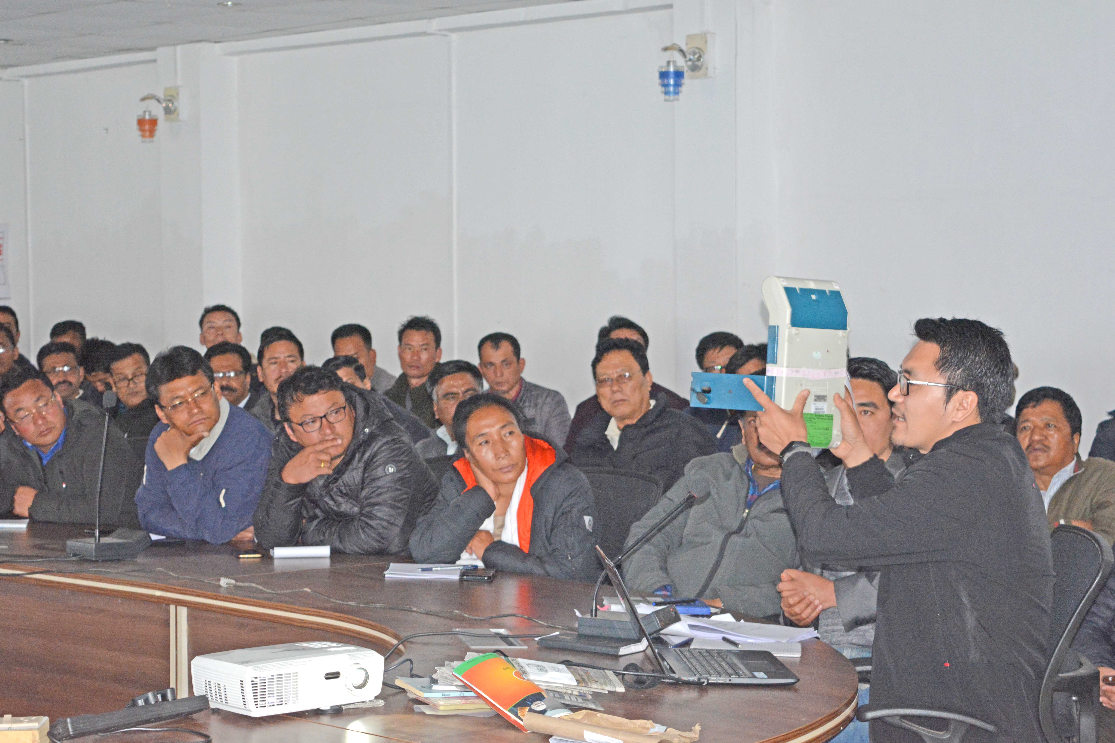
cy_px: 372
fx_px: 2586
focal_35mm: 84
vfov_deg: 16.4
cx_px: 557
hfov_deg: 24.3
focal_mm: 55
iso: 2000
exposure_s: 1/60
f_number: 5.6
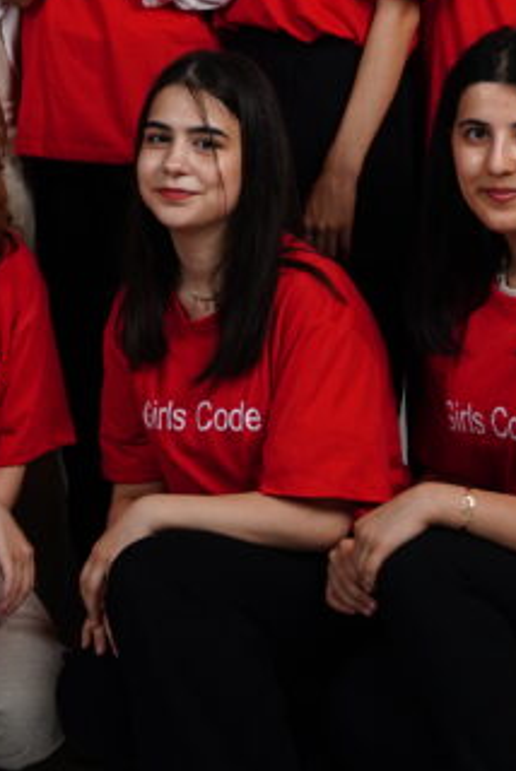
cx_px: -18
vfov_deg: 15.4
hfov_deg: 10.4
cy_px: 22
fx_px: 2810
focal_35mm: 131
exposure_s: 1/80
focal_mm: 41
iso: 400
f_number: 2.8
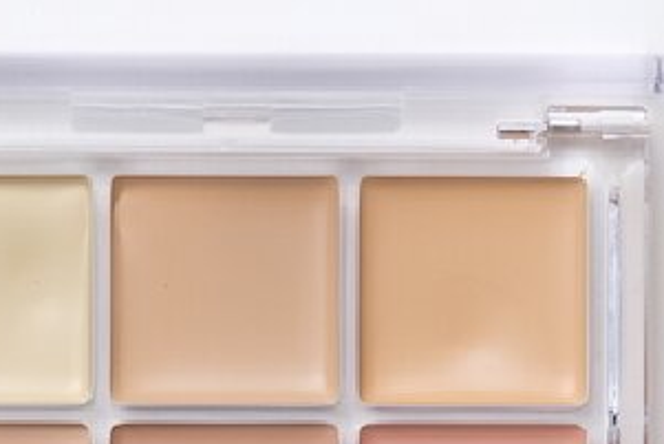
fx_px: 8820
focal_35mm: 478
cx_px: 237
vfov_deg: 2.9
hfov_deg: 4.3
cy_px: 316
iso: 320
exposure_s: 1/125
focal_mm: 80
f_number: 7.1
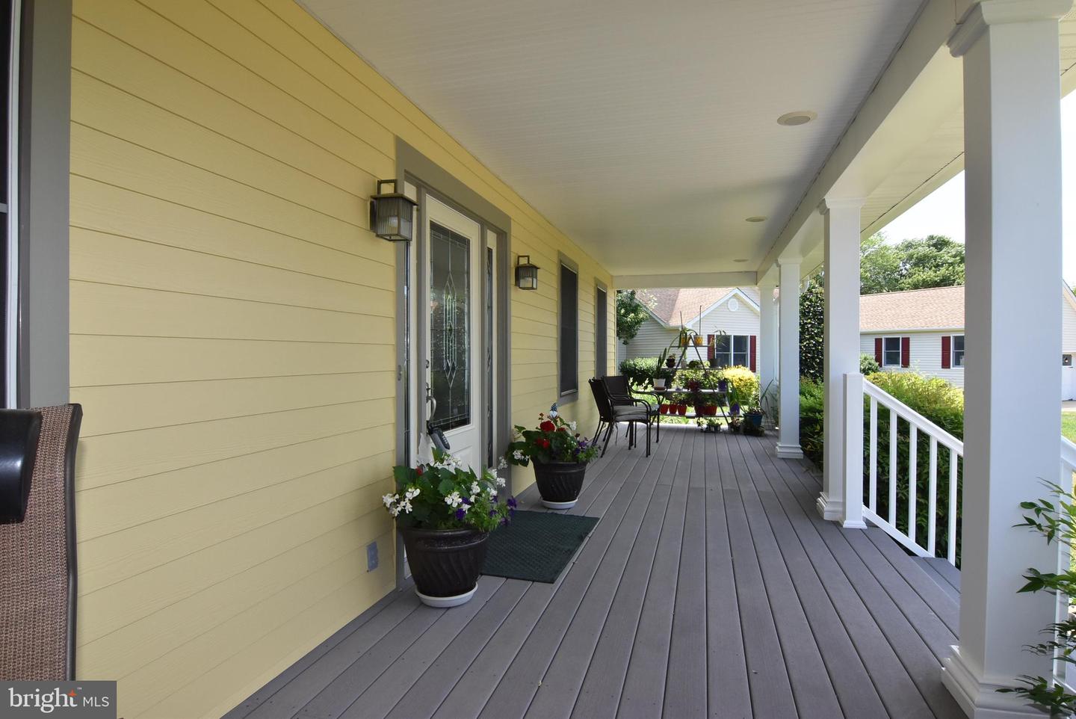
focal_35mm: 18
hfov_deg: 90.0
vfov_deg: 67.5
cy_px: 360
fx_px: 538
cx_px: 538
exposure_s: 1/200
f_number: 16
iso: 800
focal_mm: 12
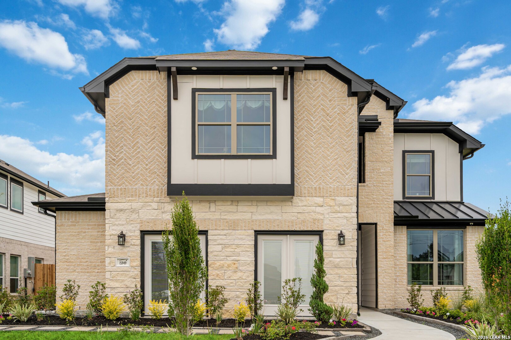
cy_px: 170
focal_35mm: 26
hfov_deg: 69.4
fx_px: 369
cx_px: 256
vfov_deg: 49.6
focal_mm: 26
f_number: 5.6
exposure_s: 1/640
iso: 100
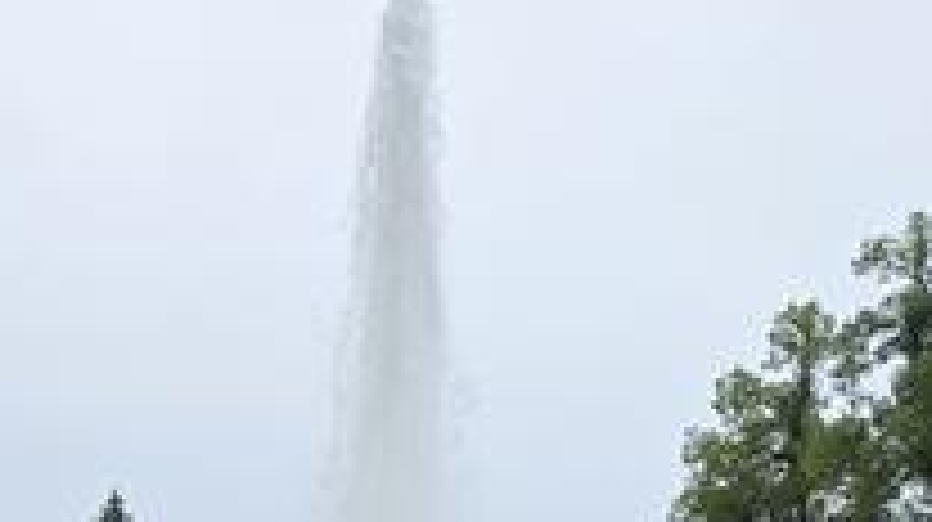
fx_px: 2395
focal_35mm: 97
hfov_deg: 21.9
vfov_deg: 11.1
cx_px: 311
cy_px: 1084
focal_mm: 6.3
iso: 80
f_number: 1.7
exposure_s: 1/1849
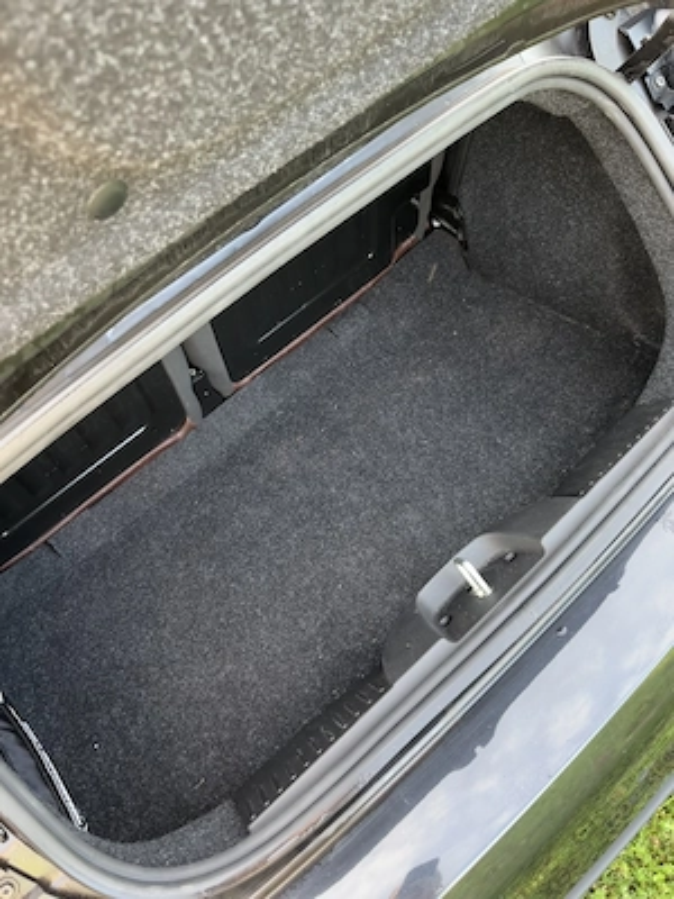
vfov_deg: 67.3
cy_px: 450
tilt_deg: -49.1
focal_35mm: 26
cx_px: 337
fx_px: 675
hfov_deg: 53.1
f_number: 1.6
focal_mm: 5.1
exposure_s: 1/60
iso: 160
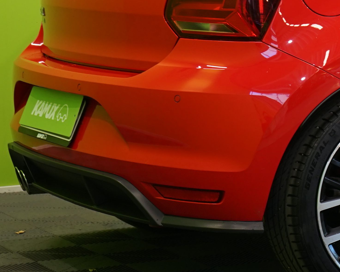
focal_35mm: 161
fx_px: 1620
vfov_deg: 9.5
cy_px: -8
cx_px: 568
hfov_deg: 11.3
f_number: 5.6
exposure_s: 1/25
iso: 400
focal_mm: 42
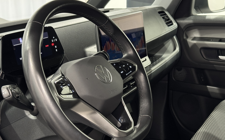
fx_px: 313
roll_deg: +0.5
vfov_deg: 25.3
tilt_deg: -18.2
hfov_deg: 39.6
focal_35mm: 51
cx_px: 112
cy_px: 76
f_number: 1.78
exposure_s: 1/33
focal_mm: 6.76
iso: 500
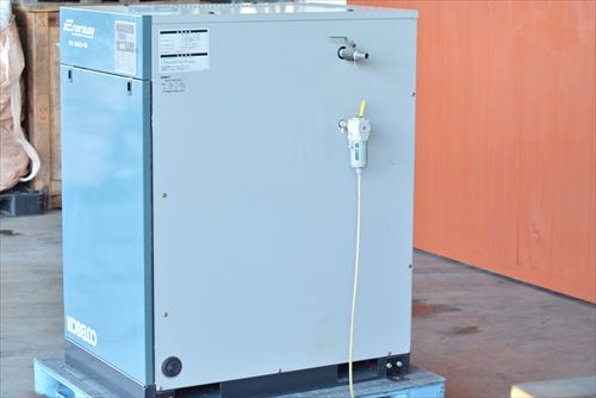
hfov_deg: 24.6
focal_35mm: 82
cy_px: 199
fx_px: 1367
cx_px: 298
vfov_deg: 16.6
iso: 1250
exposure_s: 1/40
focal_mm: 55
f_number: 6.3
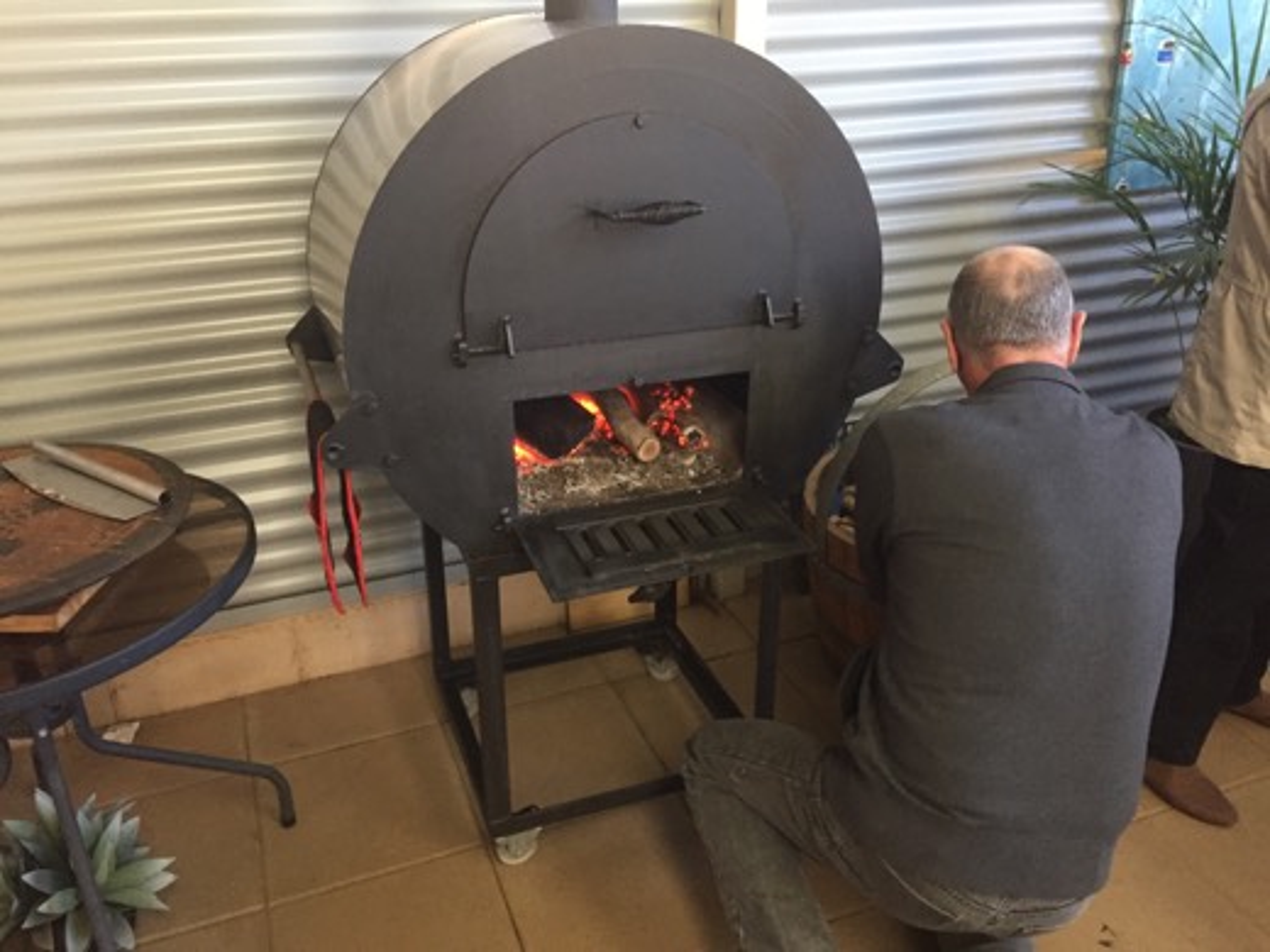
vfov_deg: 48.2
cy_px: 476
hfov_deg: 61.7
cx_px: 635
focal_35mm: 29
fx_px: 1064
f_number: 2.2
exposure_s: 1/30
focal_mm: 4.15
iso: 200
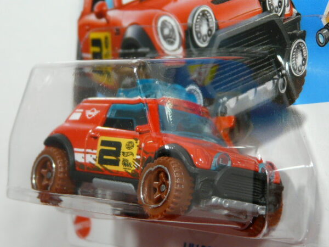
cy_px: 124
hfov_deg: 17.0
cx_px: 164
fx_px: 1102
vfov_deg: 12.8
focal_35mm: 116
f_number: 3.2
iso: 125
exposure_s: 1/50
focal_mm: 12
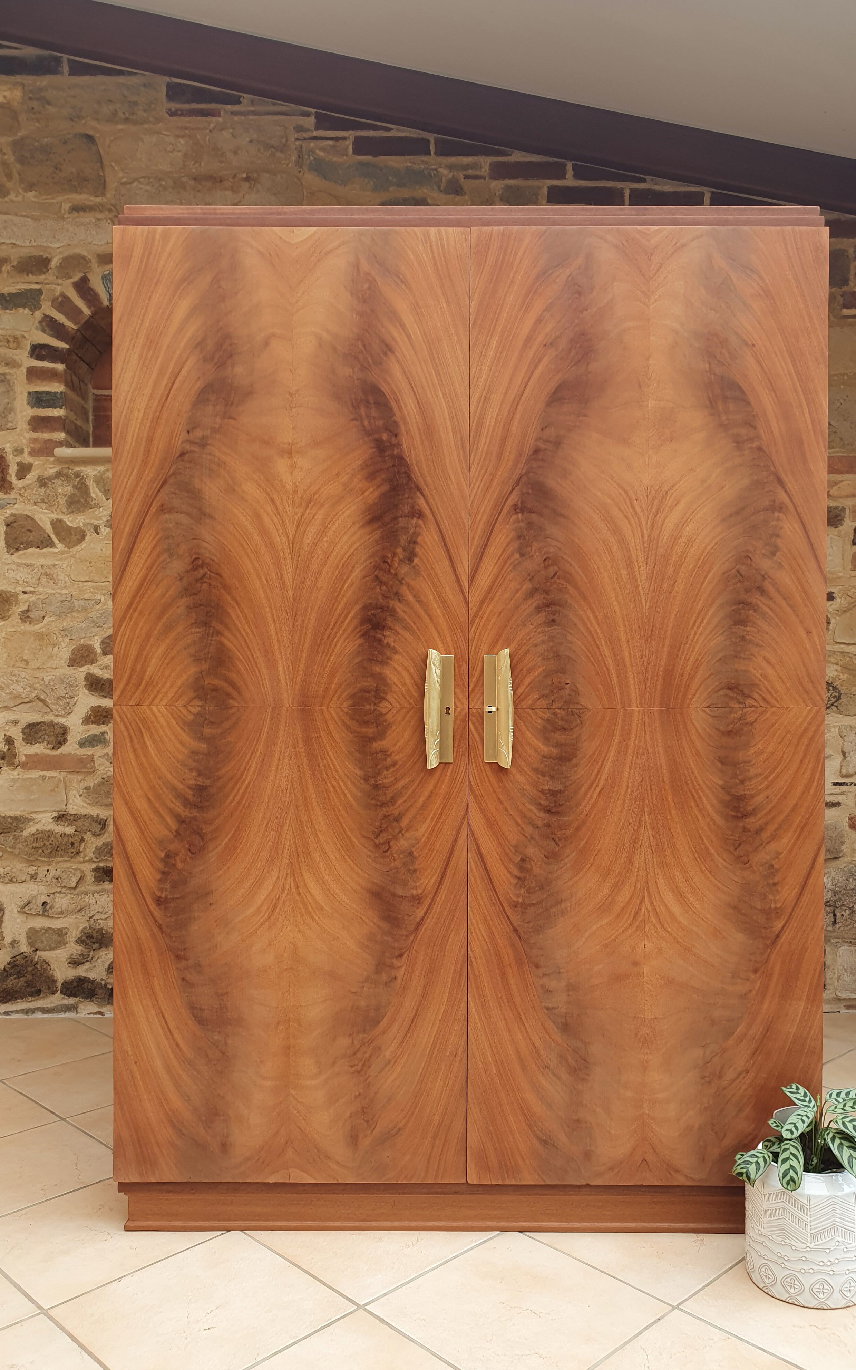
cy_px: 695
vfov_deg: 66.5
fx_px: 1045
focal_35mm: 28
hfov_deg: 44.5
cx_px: 468
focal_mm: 4.32
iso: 50
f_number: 2.4
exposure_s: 1/100
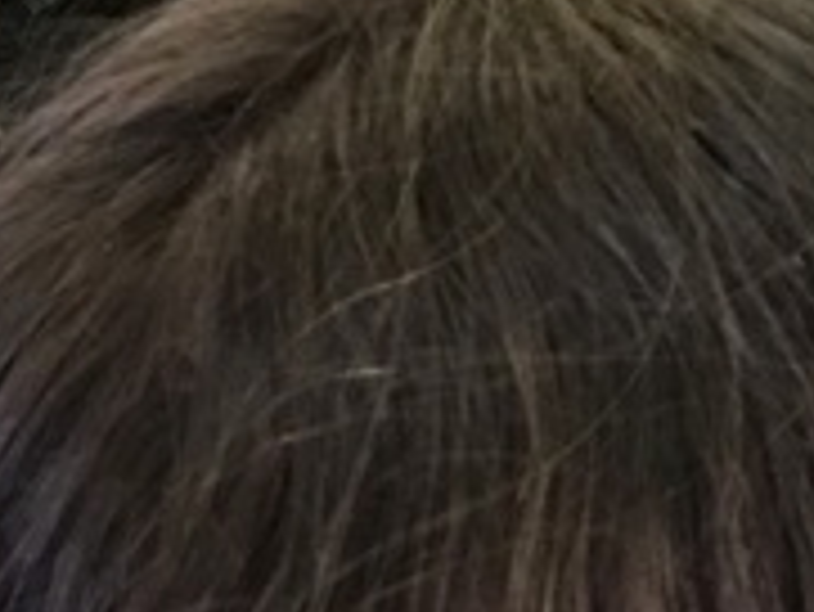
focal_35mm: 164
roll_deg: -2.3
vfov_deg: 8.8
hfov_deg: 11.7
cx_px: 1093
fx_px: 3859
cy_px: -423
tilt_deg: -12.9
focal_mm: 4.15
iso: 100
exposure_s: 1/17
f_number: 2.2
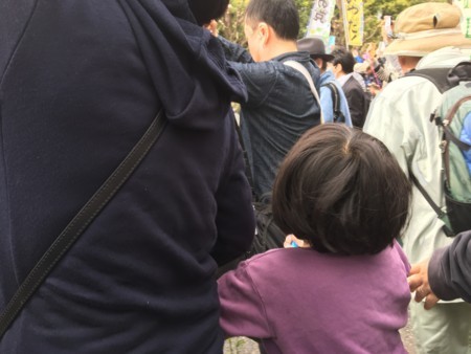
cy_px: 177
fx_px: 395
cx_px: 236
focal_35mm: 29
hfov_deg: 61.6
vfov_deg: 48.3
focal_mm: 4.15
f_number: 2.2
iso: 32
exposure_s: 1/120
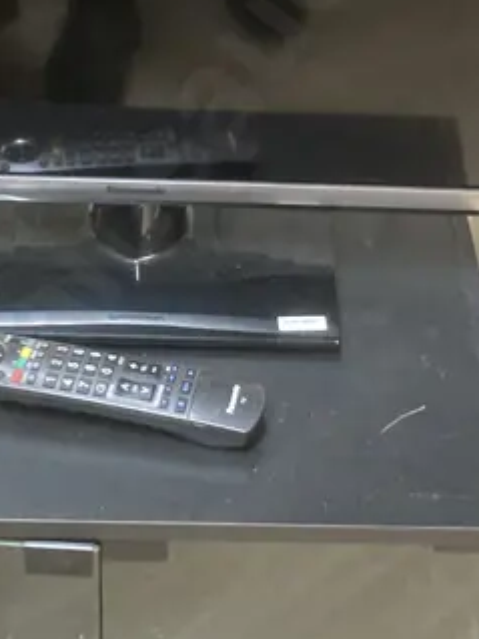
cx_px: 154
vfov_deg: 21.6
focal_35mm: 90
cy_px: 184
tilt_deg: -34.5
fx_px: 1662
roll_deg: -2.4
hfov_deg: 16.4
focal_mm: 3.99
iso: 250
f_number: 1.8
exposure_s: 1/33
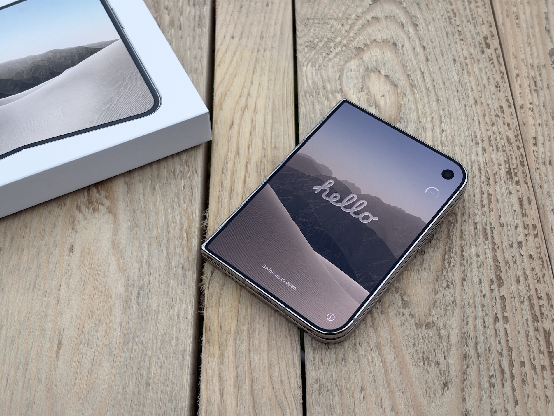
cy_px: 208
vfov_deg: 30.3
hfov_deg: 39.7
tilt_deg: -53.7
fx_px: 768
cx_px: 277
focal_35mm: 48
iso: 100
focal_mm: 6.93
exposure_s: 1/67
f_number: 1.8
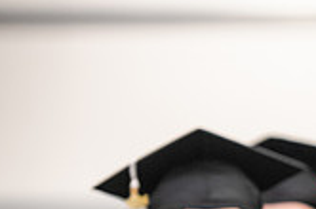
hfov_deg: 4.0
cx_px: 514
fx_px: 4451
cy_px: 341
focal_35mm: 508
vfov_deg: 2.7
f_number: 3.2
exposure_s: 1/200
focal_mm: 145
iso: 3200
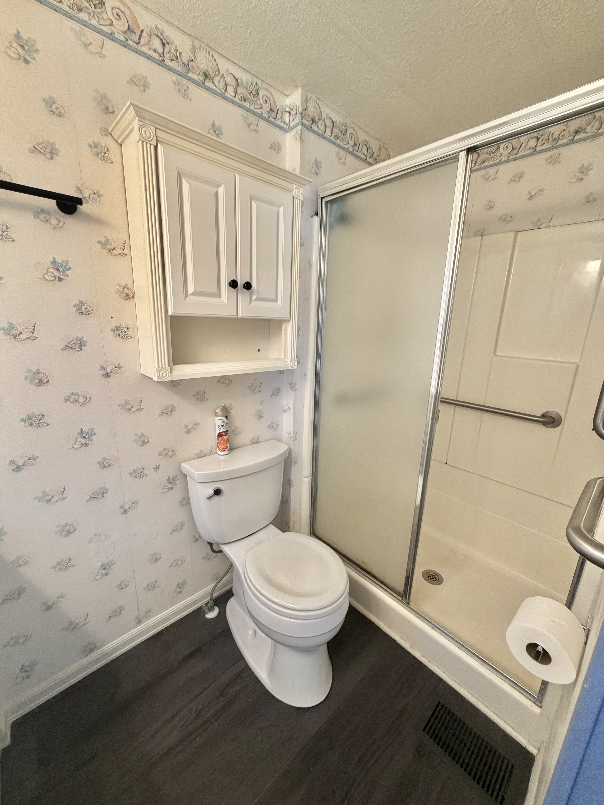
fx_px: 326
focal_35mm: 14
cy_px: 402
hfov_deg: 85.7
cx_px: 302
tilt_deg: -14.3
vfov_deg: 102.1
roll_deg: -1.9
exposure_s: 1/60
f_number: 2.2
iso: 200
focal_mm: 2.22
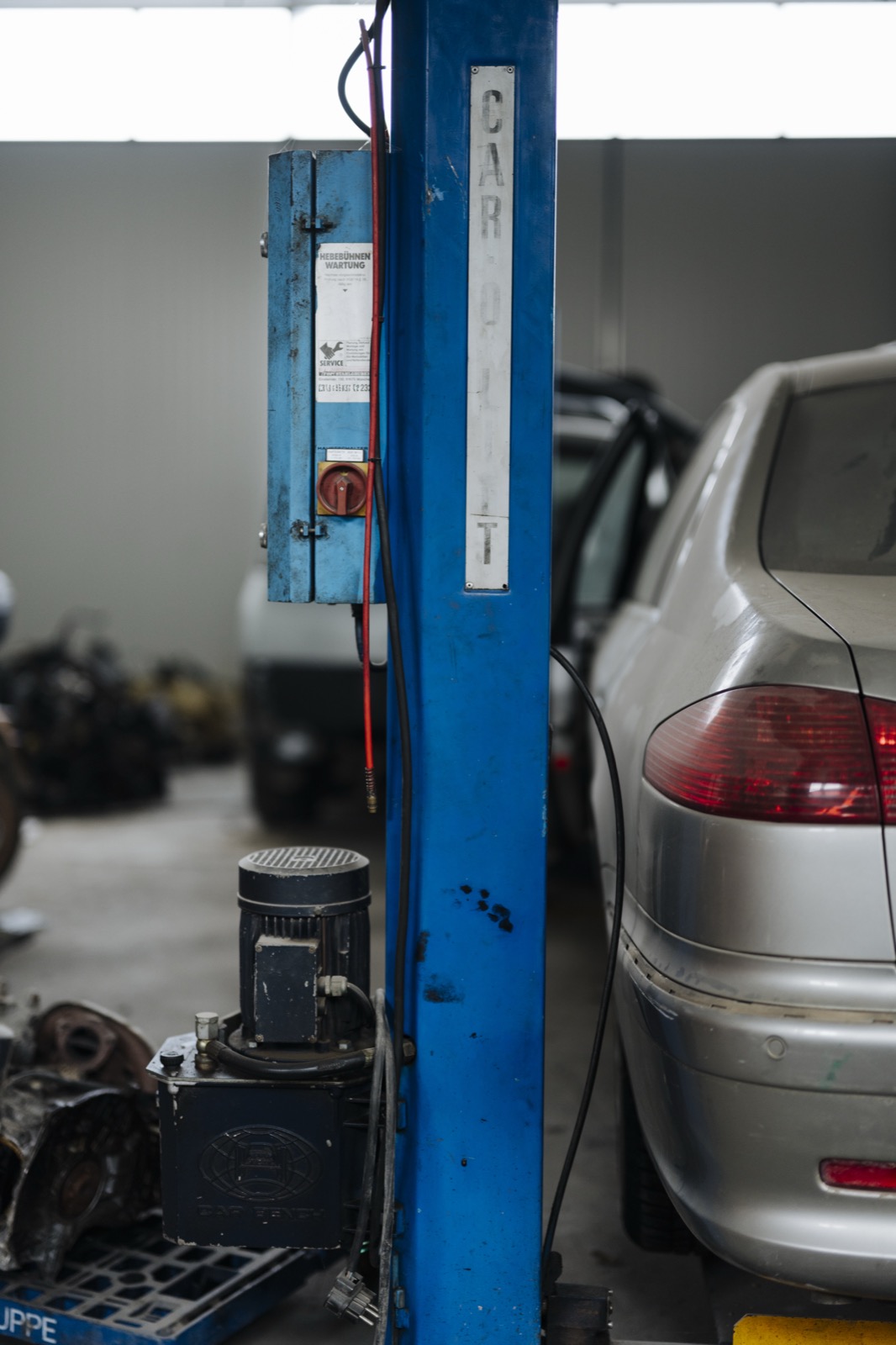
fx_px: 1867
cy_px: 672
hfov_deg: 27.0
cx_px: 448
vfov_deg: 39.6
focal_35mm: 50
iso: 250
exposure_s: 1/320
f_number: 1.2
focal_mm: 50
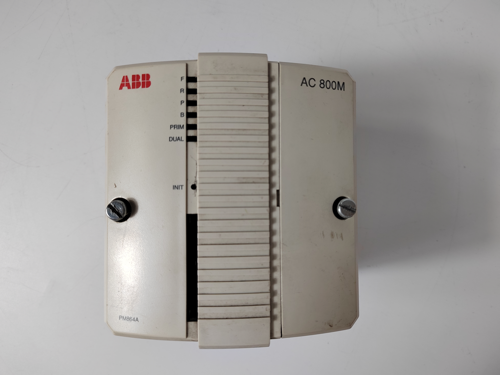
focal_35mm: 23
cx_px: 250
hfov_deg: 73.9
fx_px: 332
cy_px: 188
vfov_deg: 58.9
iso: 369
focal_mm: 5.52
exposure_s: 1/100
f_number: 1.9
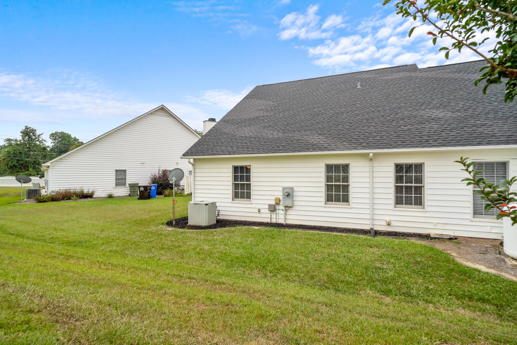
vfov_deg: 67.4
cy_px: 172
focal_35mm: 18
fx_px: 258
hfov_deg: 90.0
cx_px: 258
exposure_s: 1/160
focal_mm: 18
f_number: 8
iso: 100
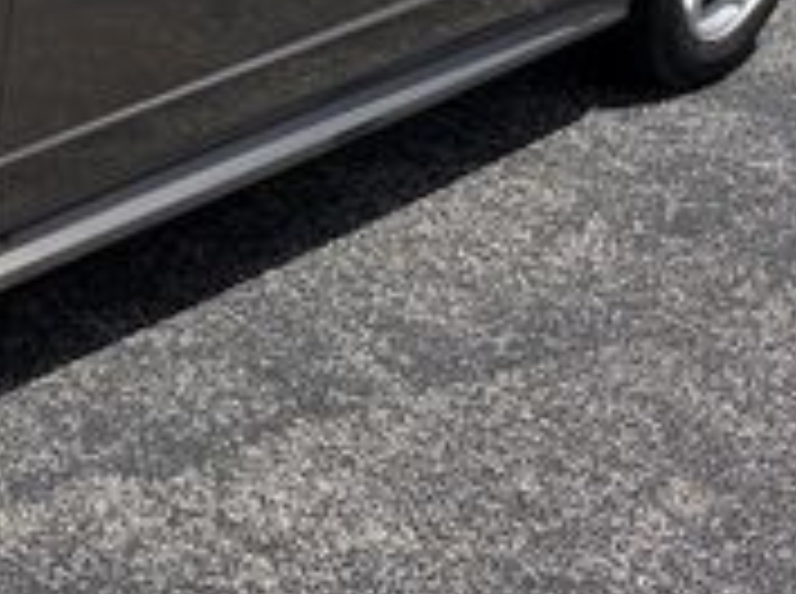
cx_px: -373
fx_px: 1997
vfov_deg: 16.3
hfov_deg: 19.8
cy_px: -94
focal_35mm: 87
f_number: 1.78
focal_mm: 6.76
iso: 80
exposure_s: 1/3145
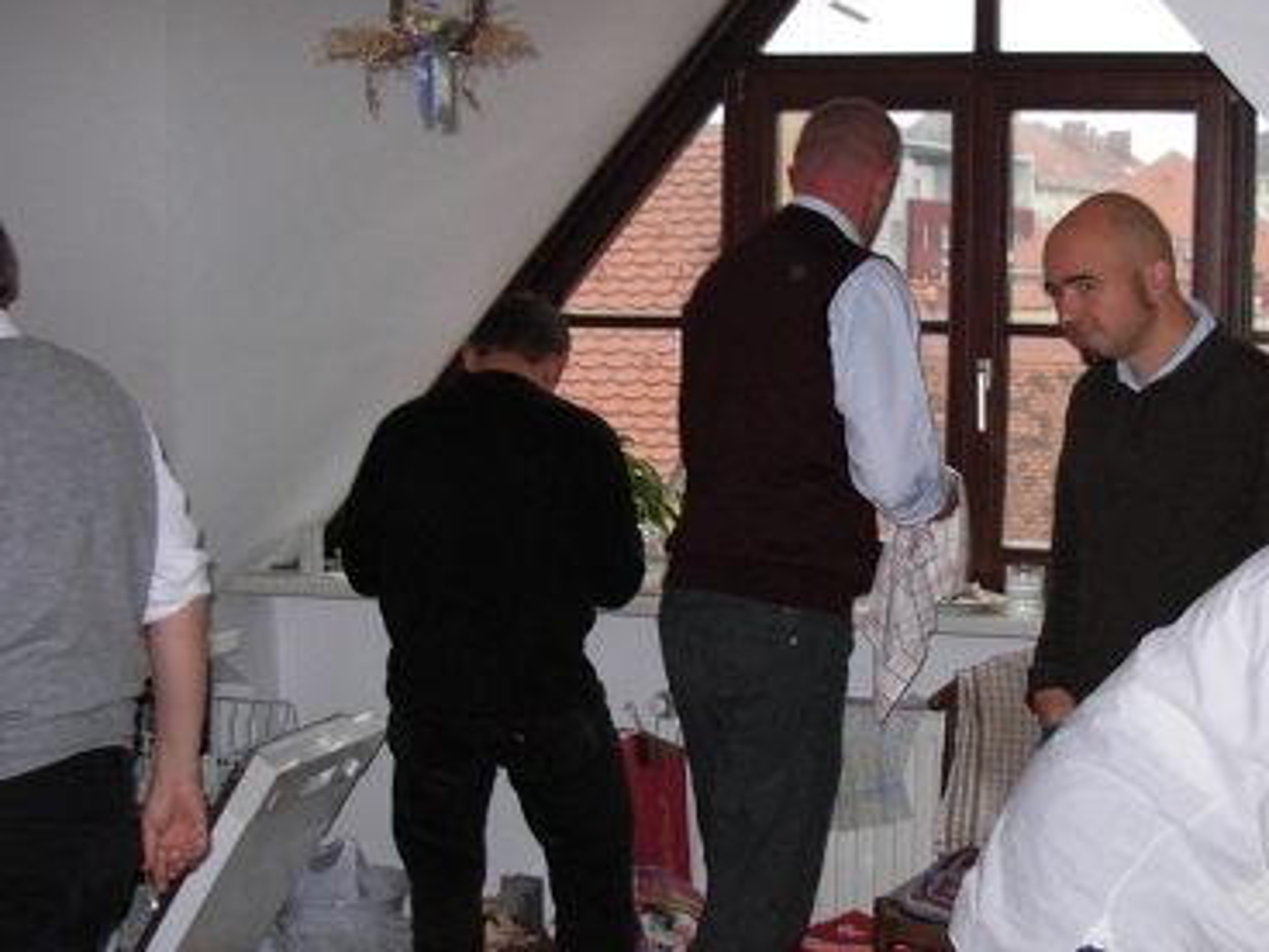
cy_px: 593
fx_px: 2420
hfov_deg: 29.3
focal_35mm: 66
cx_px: 772
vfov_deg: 22.2
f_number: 2.9
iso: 188
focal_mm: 6.3
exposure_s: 1/76.1
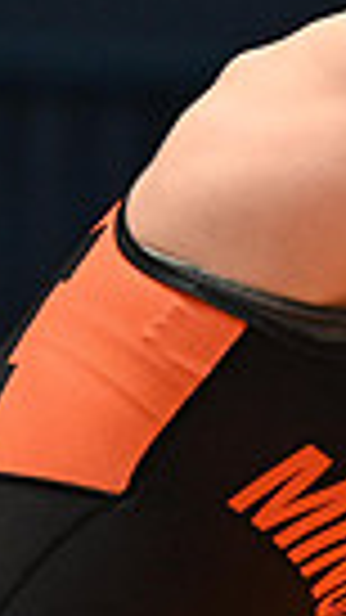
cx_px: 1087
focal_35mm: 1135
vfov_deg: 1.9
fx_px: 18524
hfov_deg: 1.1
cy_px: 272
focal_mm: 170
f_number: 2.8
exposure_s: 1/767
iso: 2800
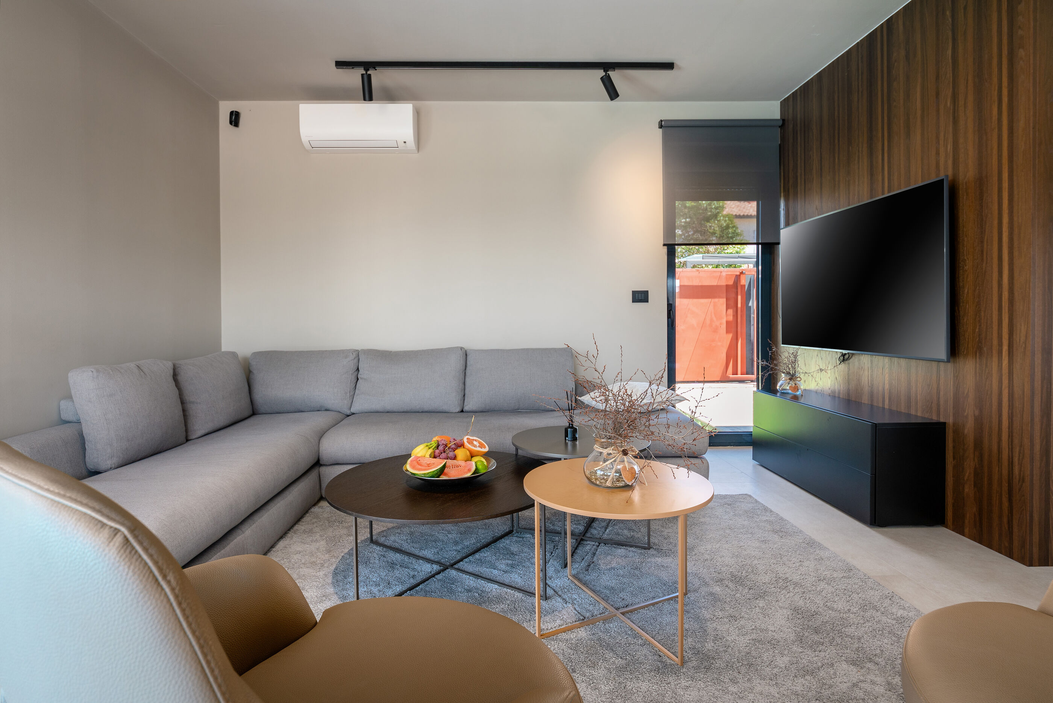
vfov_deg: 67.4
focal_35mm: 18
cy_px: 352
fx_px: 527
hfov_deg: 90.0
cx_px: 526
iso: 320
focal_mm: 18
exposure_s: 1/60
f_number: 7.1
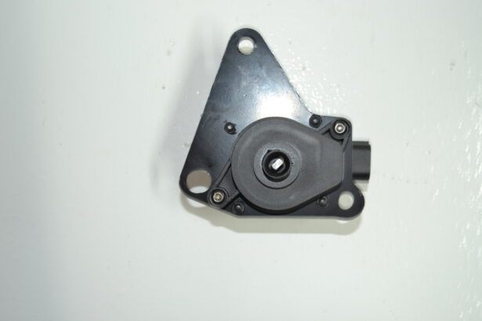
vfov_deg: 28.9
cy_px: 160
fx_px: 623
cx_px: 241
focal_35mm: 46
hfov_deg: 42.3
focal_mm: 31
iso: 200
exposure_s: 1/10
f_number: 4.2
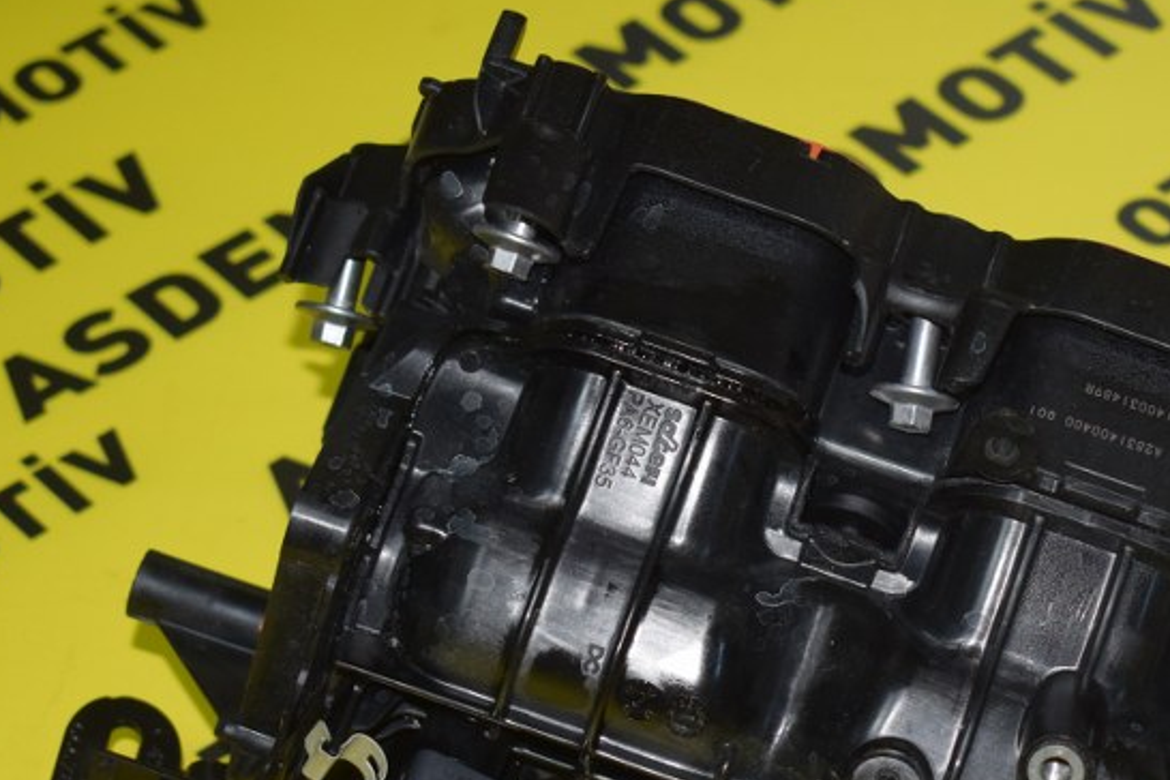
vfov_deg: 10.1
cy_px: 638
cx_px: 969
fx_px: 4387
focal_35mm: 135
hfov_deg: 15.1
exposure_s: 1/30
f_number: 5.3
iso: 800
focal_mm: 48
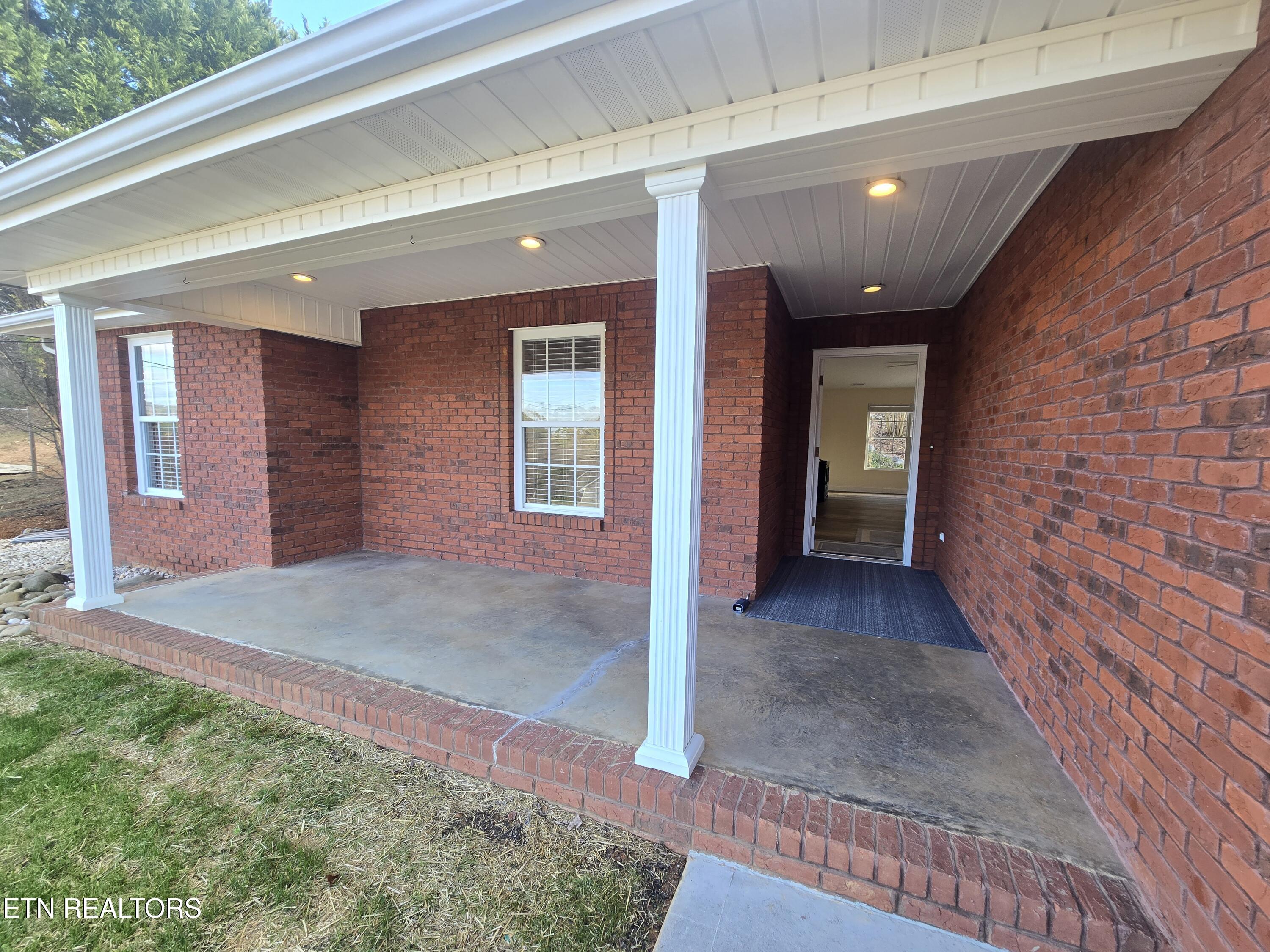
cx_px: 635
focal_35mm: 13
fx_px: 477
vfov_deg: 89.9
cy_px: 476
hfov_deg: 106.2
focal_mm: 2.2
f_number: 2.2
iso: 50
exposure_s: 1/120
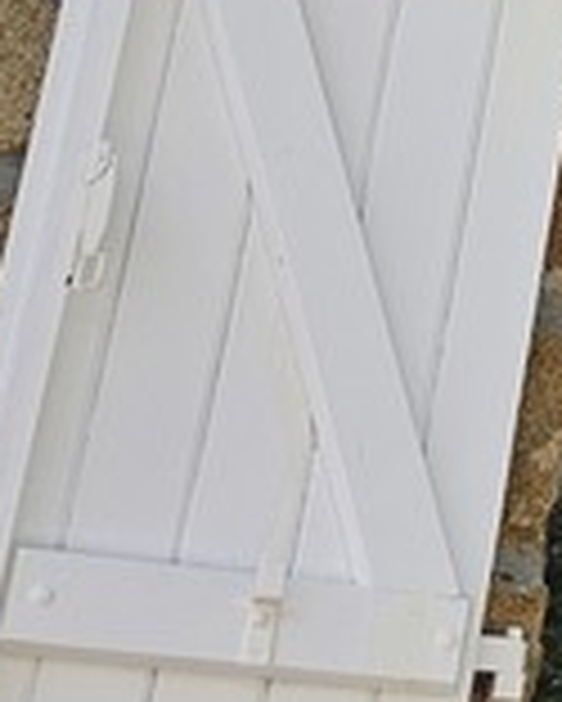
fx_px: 3053
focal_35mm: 147
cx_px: 2172
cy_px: 225
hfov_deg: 7.6
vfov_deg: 13.1
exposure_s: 1/1000
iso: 25
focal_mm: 5.4
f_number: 1.8
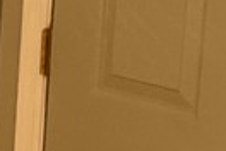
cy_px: 26
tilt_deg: -8.3
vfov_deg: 6.6
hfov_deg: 8.5
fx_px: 1312
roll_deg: +0.5
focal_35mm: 209
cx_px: -421
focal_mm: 4.25
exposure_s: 1/60
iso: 125
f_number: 1.8
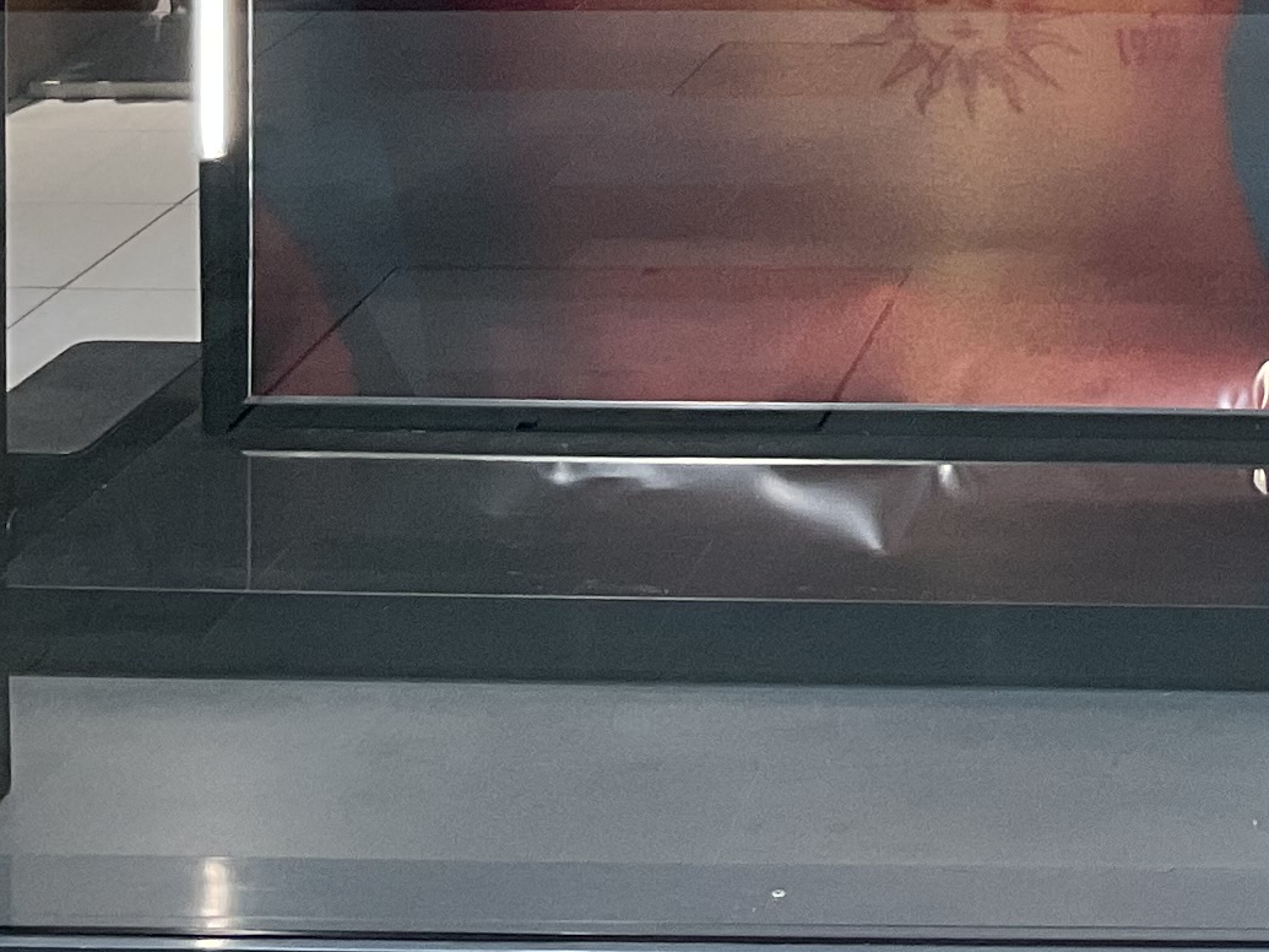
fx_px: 4142
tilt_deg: -2.2
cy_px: -628
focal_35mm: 113
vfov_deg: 12.3
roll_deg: -0.1
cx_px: 1578
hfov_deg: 16.6
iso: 50
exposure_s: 1/120
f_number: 1.8
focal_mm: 3
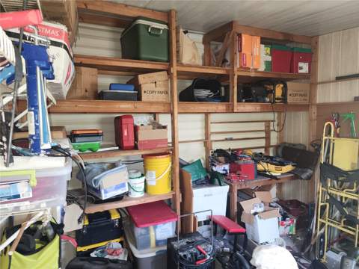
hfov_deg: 73.9
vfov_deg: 58.9
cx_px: 180
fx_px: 239
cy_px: 134
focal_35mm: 23
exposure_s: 1/15
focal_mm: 6.4
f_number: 1.8
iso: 125
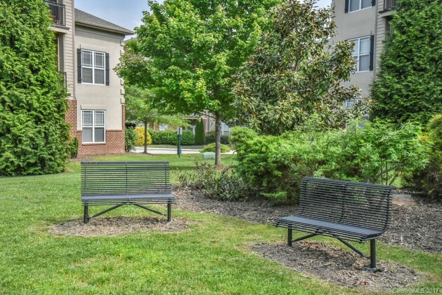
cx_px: 221
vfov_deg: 28.1
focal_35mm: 48
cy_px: 148
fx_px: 590
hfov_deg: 41.1
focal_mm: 48
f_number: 20
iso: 4000
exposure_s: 1/400
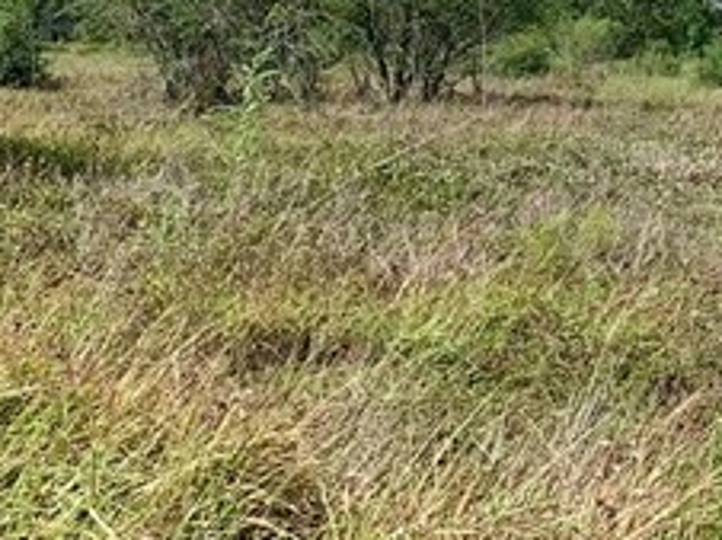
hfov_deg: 15.7
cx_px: 994
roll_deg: -0.5
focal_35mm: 118
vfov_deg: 12.5
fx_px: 2459
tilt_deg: -2.6
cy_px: 173
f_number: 1.8
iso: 25
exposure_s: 1/2545
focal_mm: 4.25
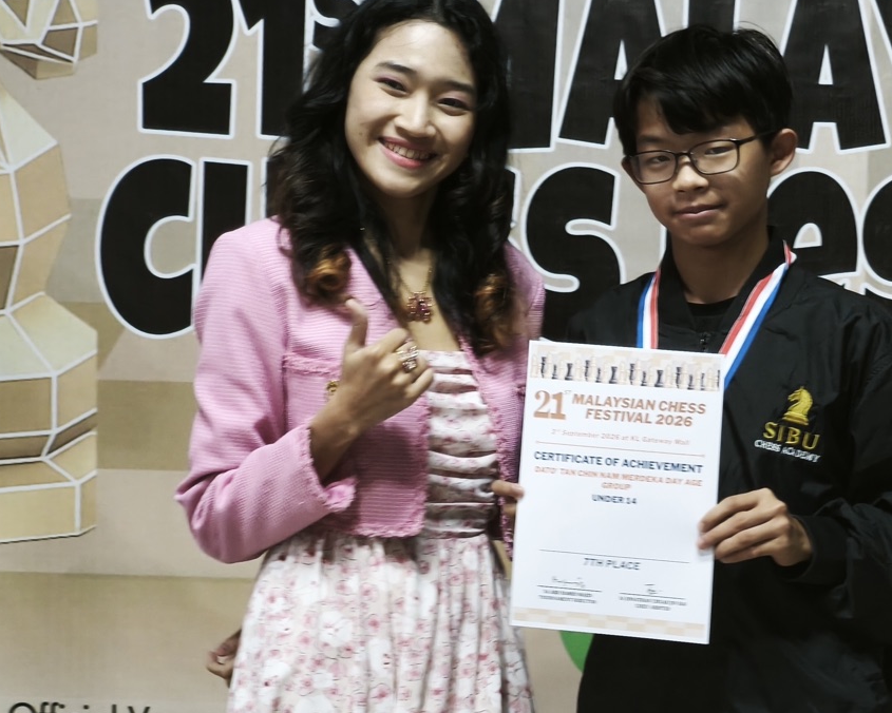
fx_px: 2244
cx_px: 689
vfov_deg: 18.0
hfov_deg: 22.2
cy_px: 520
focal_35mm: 85
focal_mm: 7.1
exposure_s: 1/50
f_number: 1.9
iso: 1000
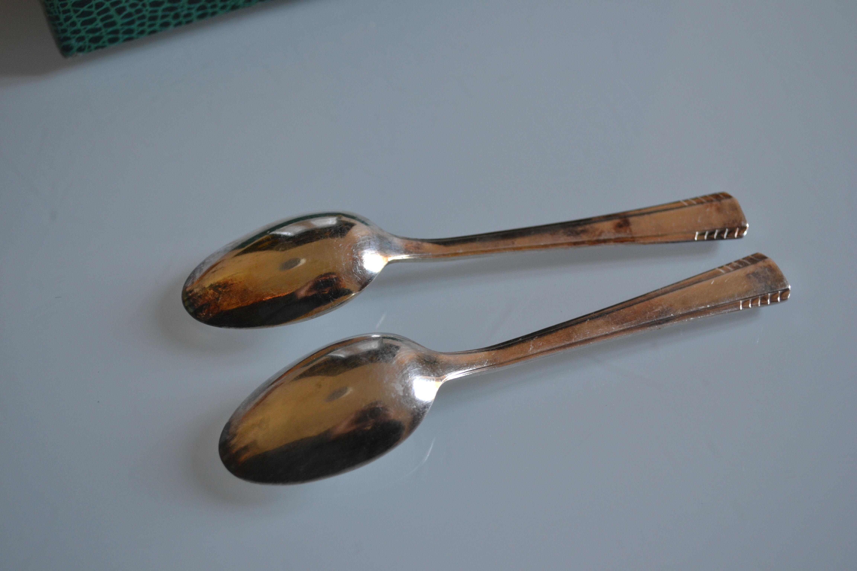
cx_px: 428
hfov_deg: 41.1
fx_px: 1143
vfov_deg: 28.1
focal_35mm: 48
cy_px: 286
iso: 400
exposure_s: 1/50
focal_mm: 32
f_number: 4.8
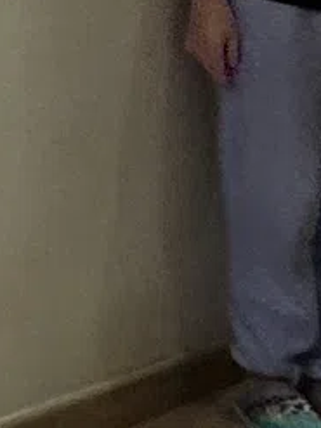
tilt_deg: +1.1
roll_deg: -1.6
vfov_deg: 13.3
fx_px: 1683
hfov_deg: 7.4
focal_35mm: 136
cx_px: -1010
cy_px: -307
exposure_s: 1/50
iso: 200
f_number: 2.2
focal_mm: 2.22
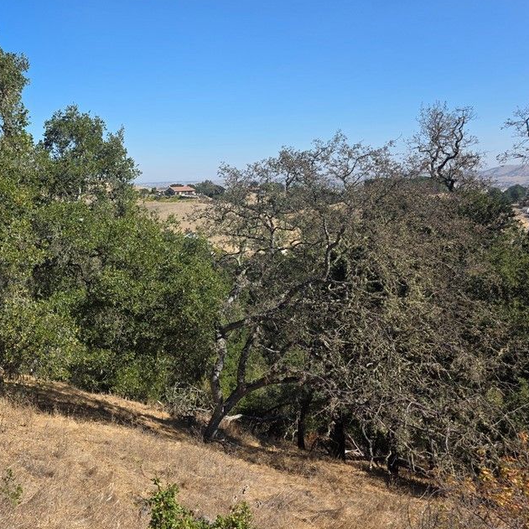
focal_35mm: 33
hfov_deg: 48.1
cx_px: 143
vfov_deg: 49.7
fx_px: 571
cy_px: 277
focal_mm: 6.3
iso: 80
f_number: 1.7
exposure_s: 1/4237
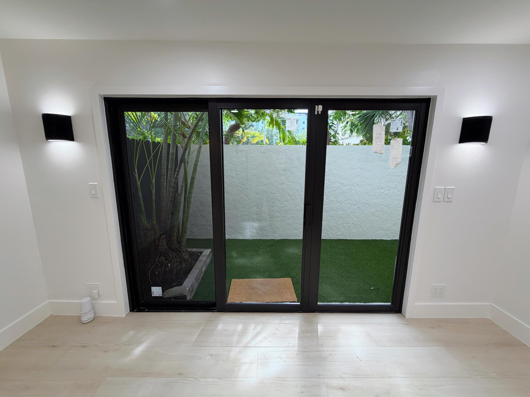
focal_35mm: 14
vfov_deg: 85.7
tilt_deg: -9.6
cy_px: 198
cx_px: 265
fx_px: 214
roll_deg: +0.2
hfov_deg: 102.1
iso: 100
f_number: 2.2
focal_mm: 2.22
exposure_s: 1/120
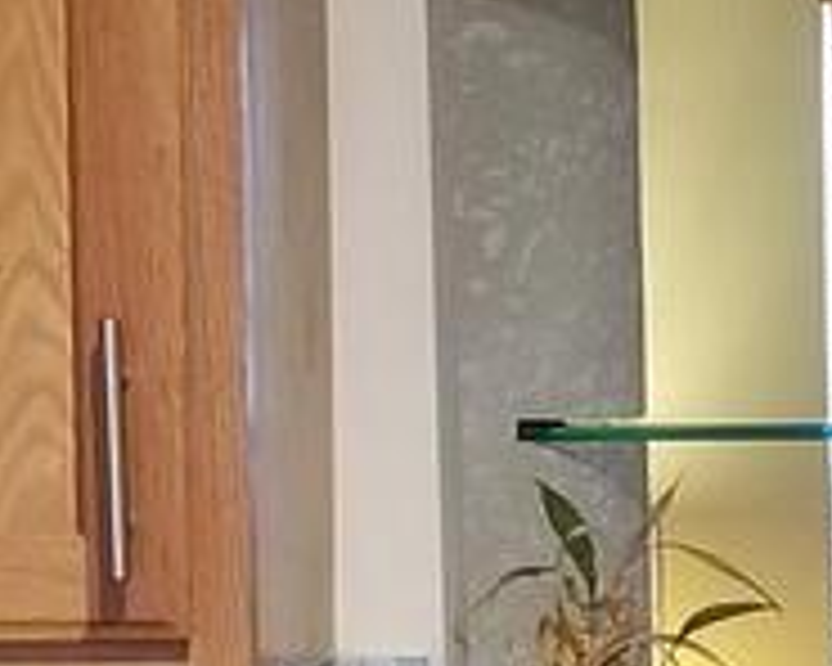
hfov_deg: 9.0
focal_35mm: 211
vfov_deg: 7.3
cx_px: 1183
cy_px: 752
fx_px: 5196
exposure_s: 1/30
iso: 250
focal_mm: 4.25
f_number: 1.7
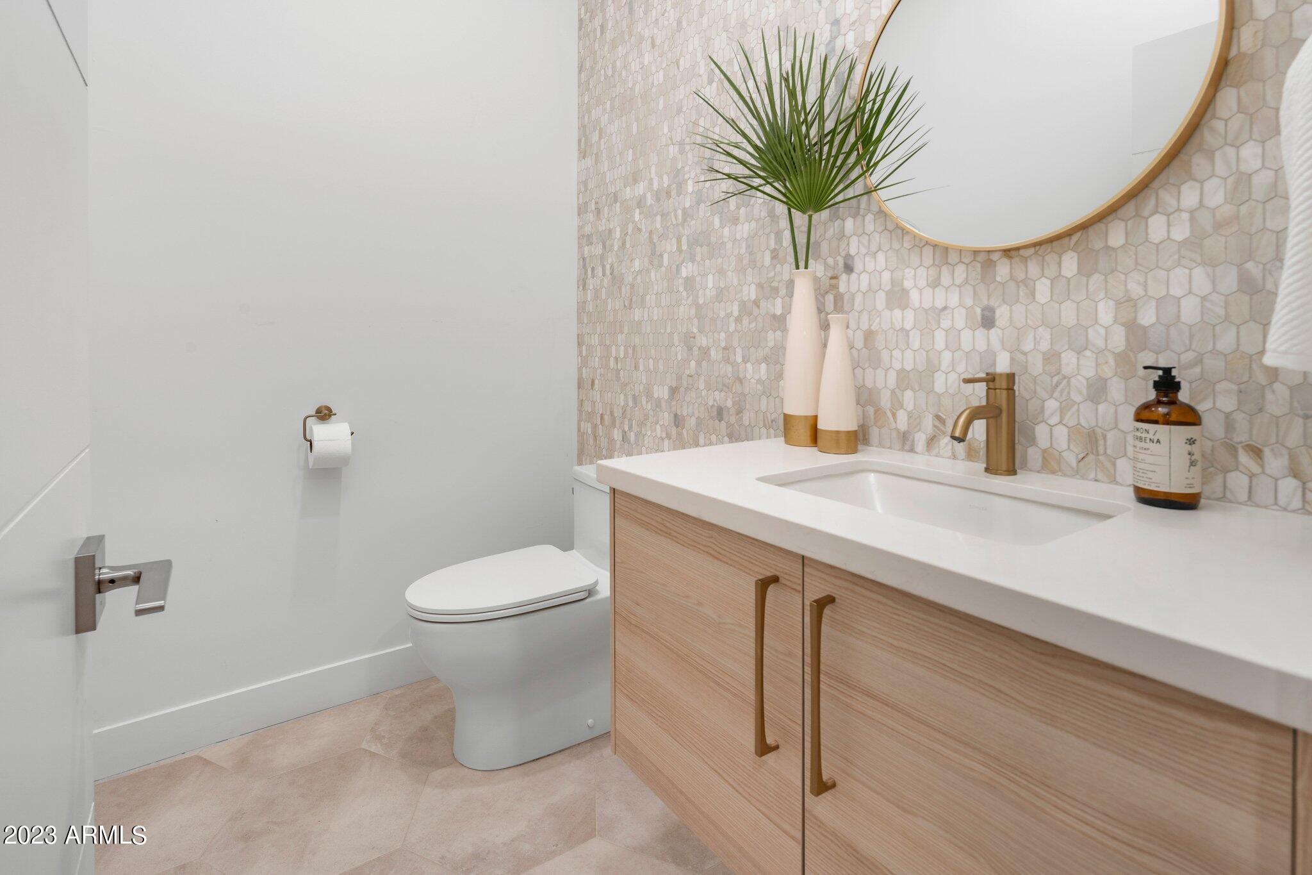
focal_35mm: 17
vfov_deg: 70.4
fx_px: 619
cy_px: 438
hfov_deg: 93.3
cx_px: 656
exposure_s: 1/3
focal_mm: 17
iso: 500
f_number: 10
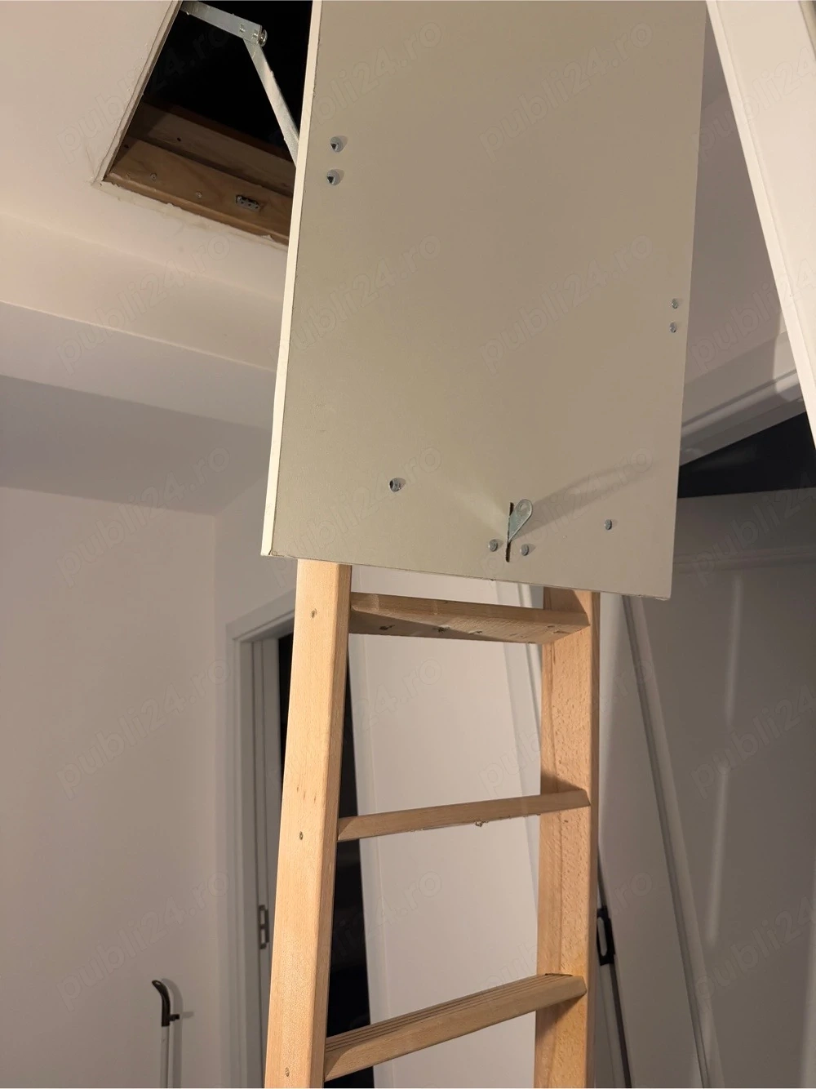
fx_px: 755
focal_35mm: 24
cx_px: 408
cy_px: 544
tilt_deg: +16.4
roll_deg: +4.7
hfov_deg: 56.8
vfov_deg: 71.6
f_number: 1.78
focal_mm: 6.76
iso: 125
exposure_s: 1/50
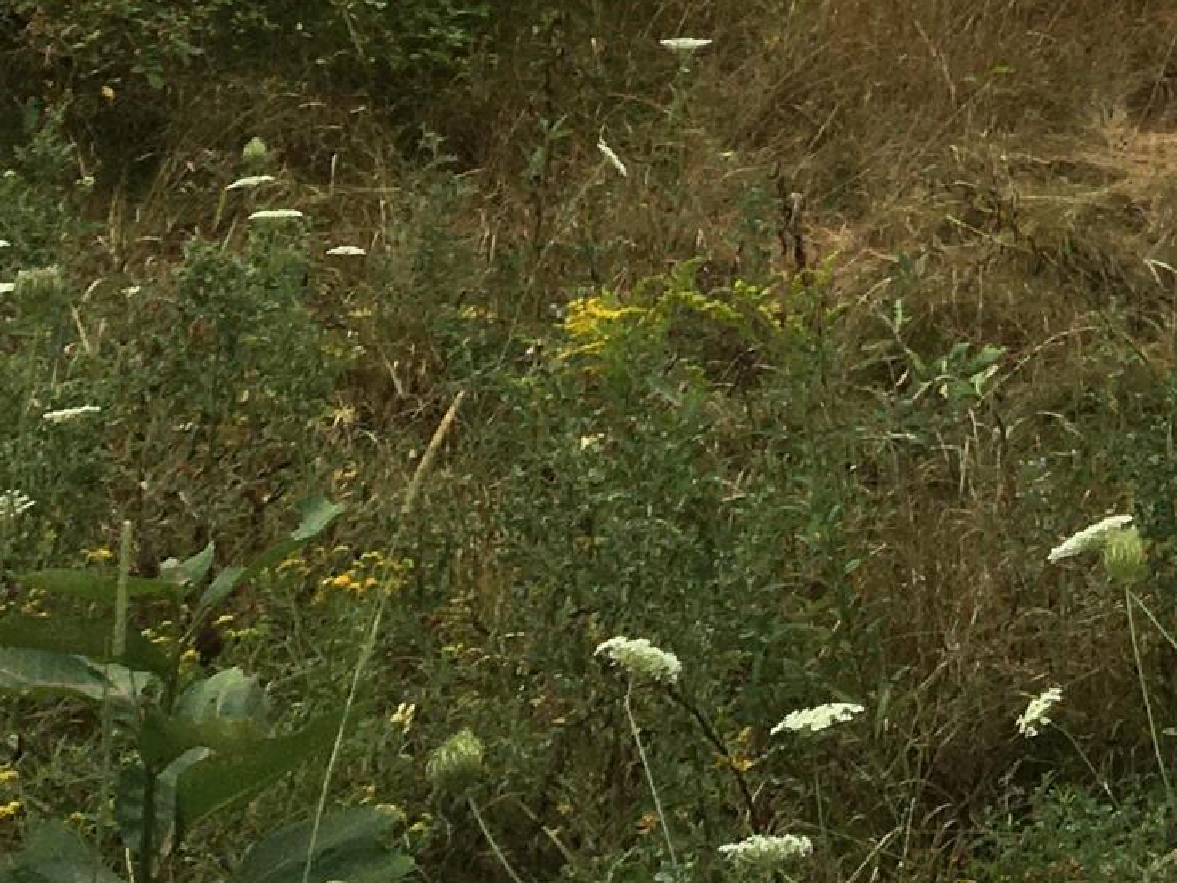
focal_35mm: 118
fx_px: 4013
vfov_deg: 11.4
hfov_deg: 14.6
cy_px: -856
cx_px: 2140
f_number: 2.2
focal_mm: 4.15
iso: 25
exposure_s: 1/527
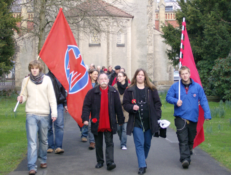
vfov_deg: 14.9
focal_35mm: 100
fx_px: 671
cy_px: 88
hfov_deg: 19.5
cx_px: 116
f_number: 4.6
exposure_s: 1/121
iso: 126
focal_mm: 16.6
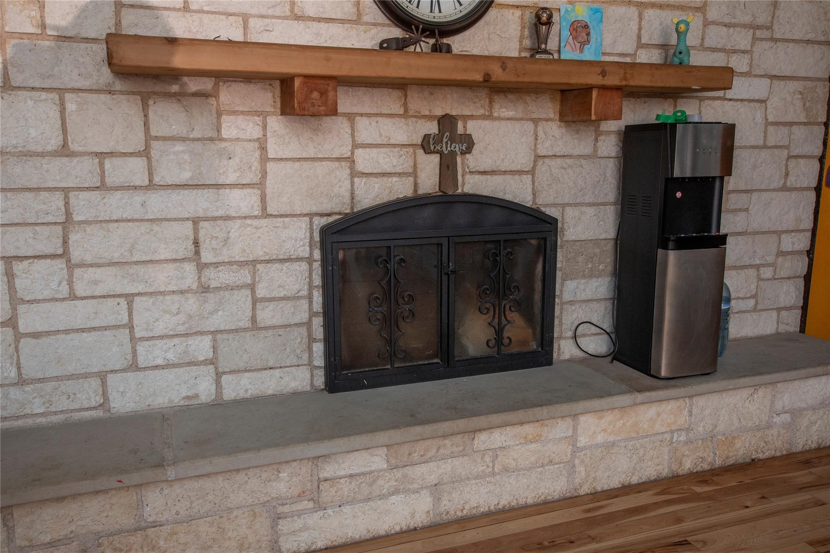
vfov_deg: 43.6
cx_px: 415
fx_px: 692
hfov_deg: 61.9
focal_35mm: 30
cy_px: 276
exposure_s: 1/50
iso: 400
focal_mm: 20
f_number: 9
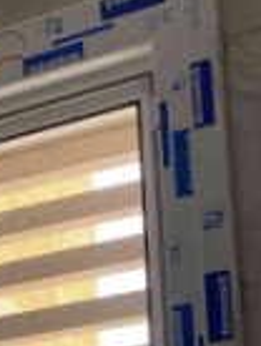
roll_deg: +3.1
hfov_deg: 12.7
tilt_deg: +9.7
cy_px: 522
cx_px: -75
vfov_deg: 15.9
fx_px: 1133
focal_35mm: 113
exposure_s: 1/144
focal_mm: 4.25
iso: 32
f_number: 1.8
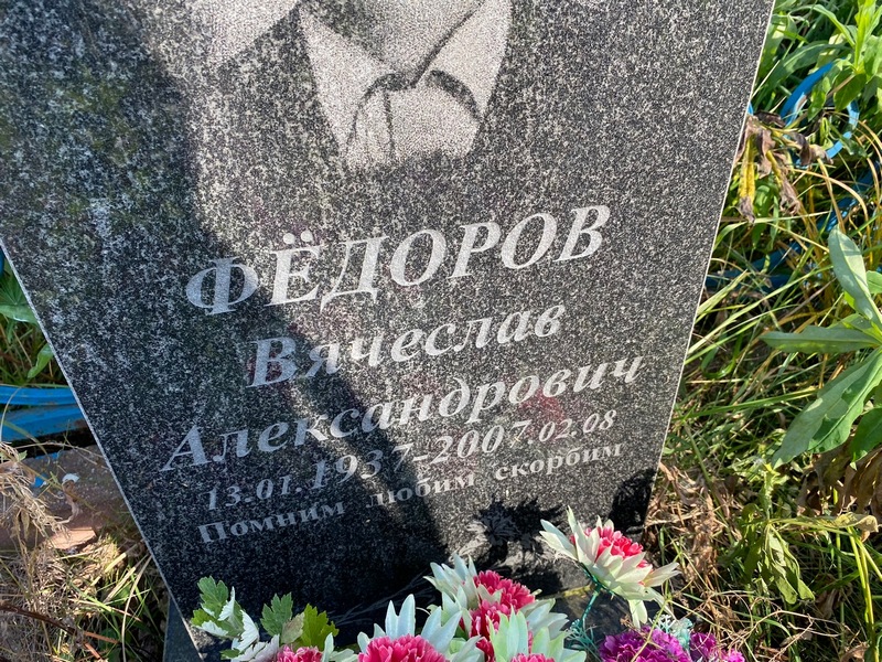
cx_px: 441
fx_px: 662
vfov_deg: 53.1
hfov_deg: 67.3
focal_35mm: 26
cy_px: 331
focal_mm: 4.25
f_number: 1.8
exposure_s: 1/549
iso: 32
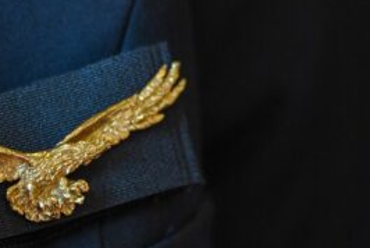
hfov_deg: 2.7
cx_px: -65
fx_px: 7912
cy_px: 327
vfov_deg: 1.8
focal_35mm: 769
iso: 2000
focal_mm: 200
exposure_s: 1/500
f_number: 3.5
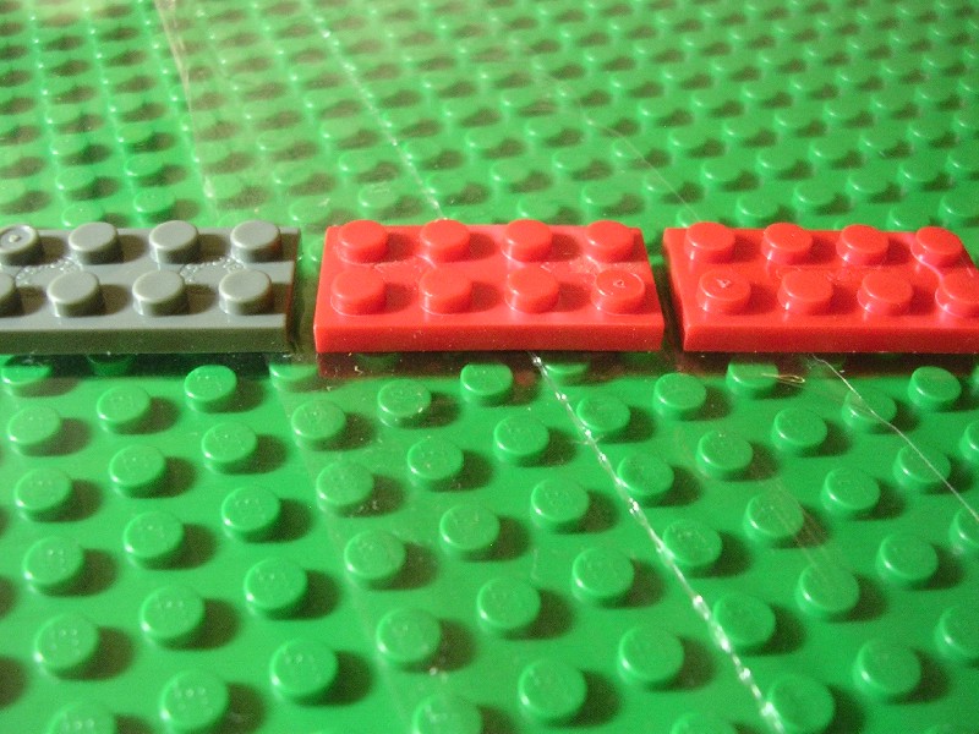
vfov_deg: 37.7
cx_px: 490
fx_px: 1075
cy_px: 367
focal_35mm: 38
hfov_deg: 49.0
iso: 299
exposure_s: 1/3.3
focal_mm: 5.8
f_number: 2.8
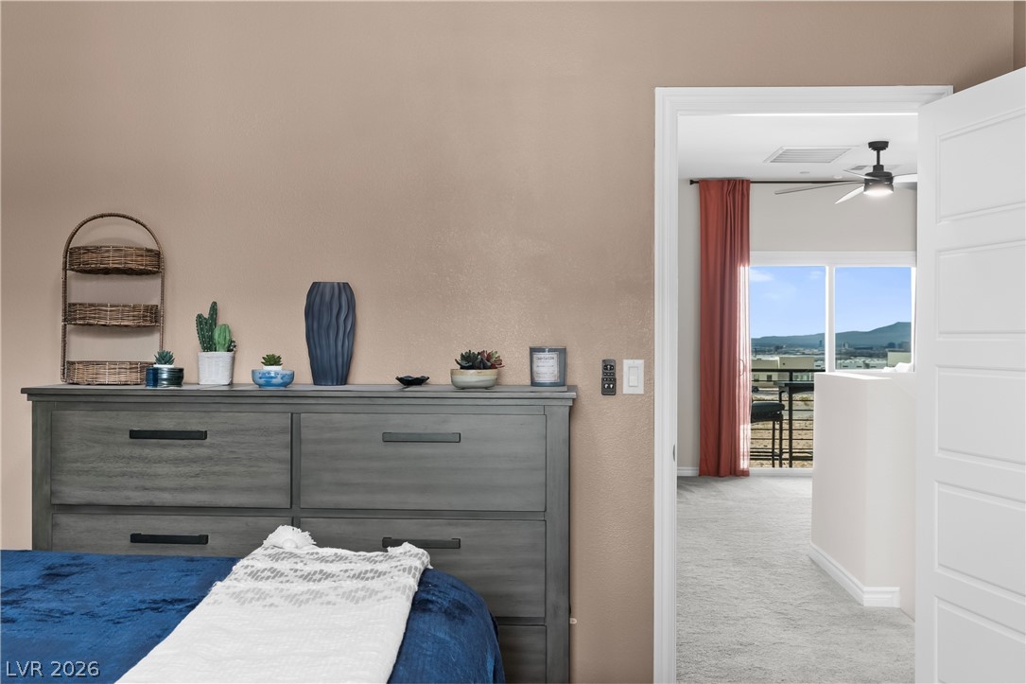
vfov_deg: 31.9
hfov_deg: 46.4
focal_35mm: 42
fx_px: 1197
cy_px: 342
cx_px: 513
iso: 320
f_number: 8
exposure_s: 1/8
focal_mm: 28
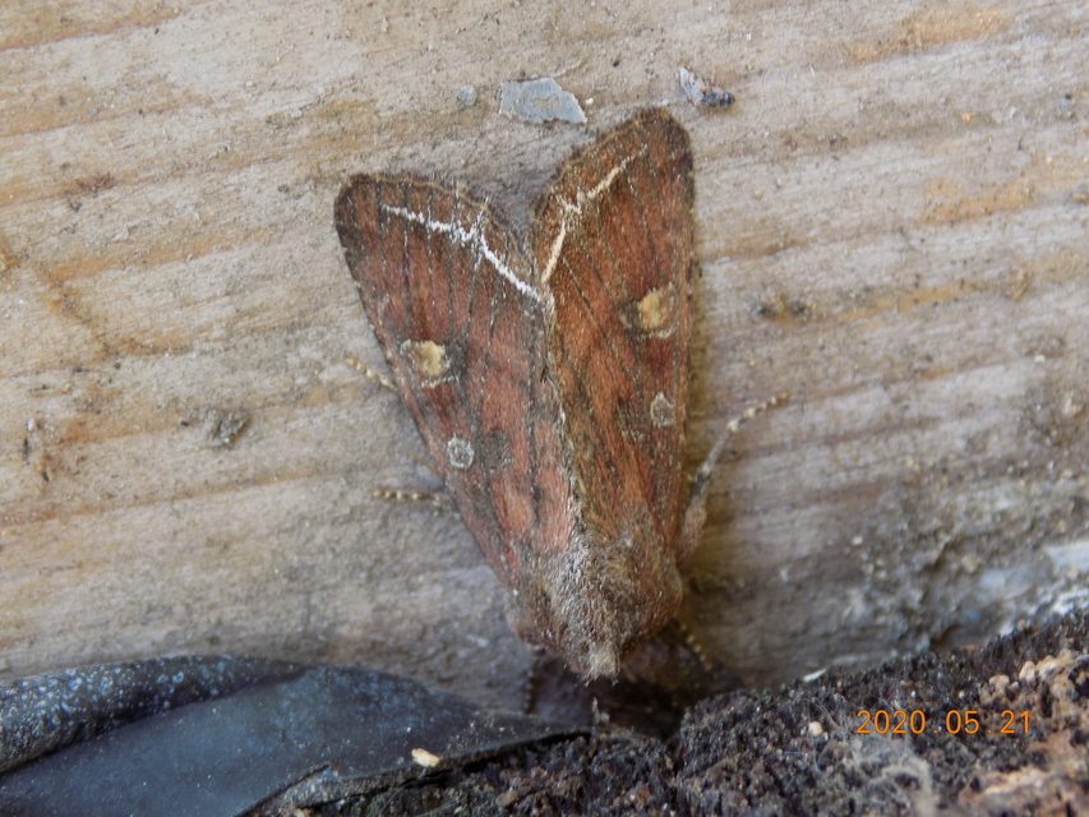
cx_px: 544
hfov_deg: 16.7
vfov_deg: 12.6
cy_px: 408
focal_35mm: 118
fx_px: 3713
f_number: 4.8
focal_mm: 20.9
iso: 125
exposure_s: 1/30
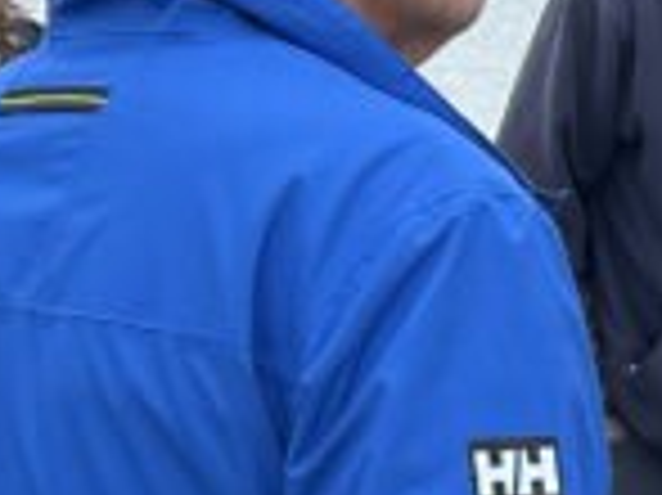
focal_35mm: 181
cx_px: 1225
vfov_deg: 8.2
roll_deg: -1.3
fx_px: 3459
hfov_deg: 10.3
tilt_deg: -7.8
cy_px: 400
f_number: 1.5
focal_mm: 5.7
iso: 50
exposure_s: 1/2083
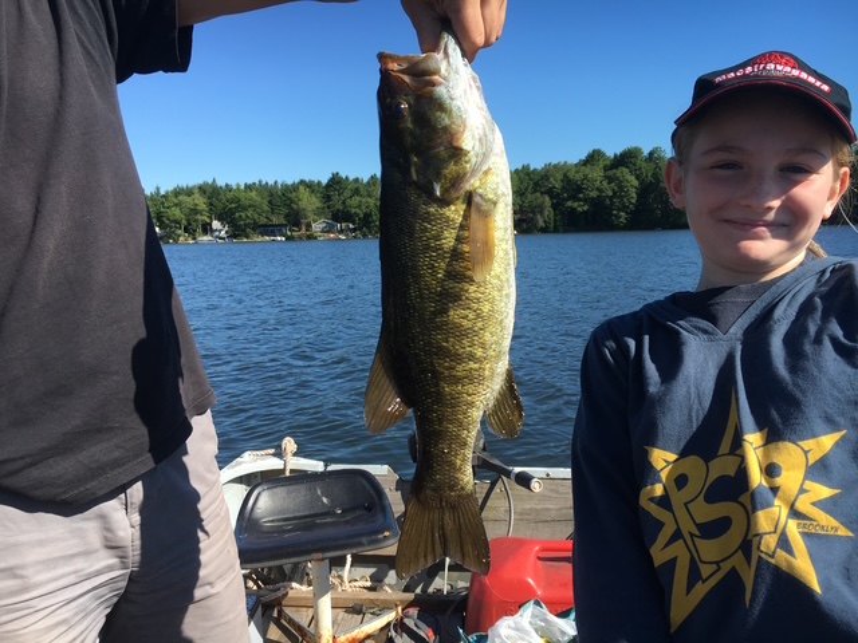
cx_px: 429
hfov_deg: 61.7
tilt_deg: -4.2
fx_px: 719
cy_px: 322
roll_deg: +1.0
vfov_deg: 48.2
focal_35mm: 29
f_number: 2.2
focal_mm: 4.15
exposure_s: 1/1148
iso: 25
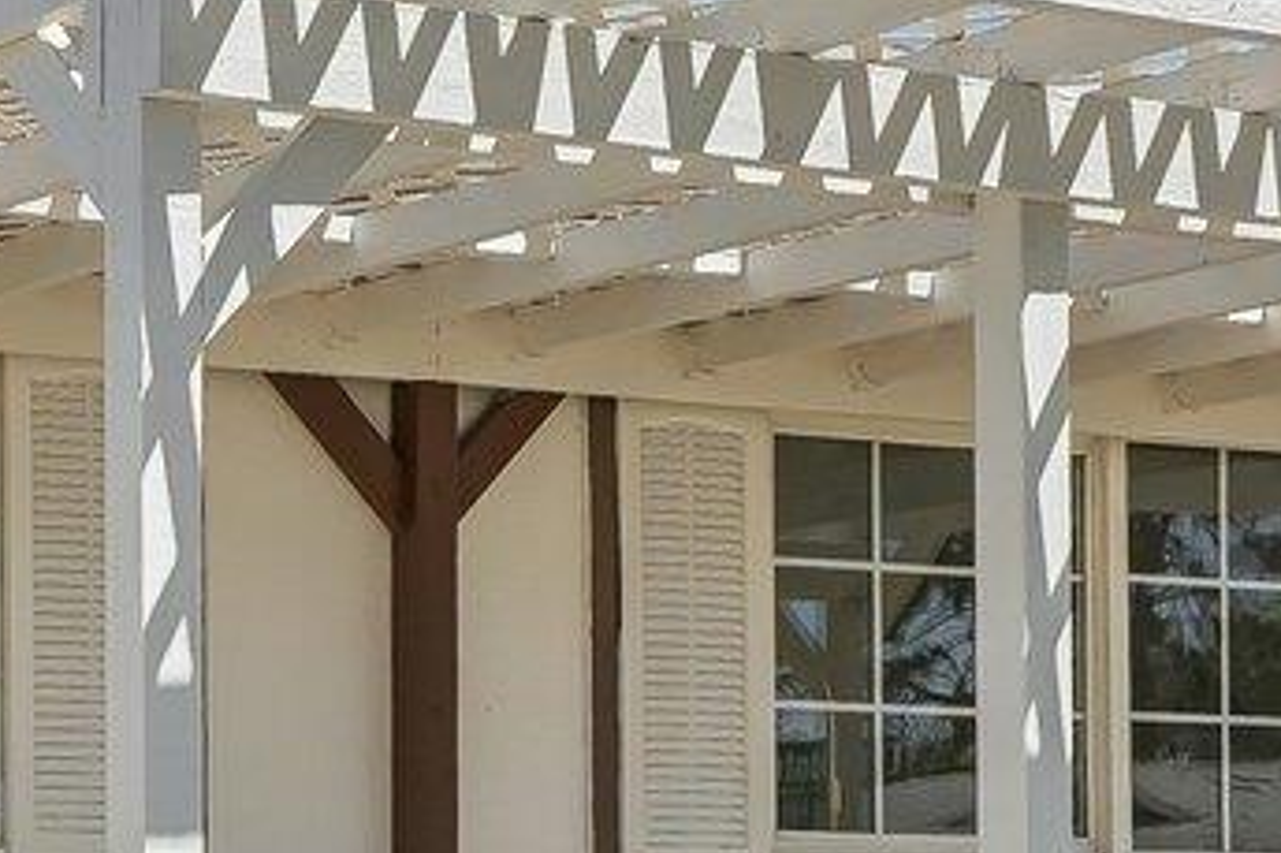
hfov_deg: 16.0
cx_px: -443
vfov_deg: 11.1
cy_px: 1019
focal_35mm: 121
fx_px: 4296
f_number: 8
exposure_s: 1/1000
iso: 640
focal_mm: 20.3
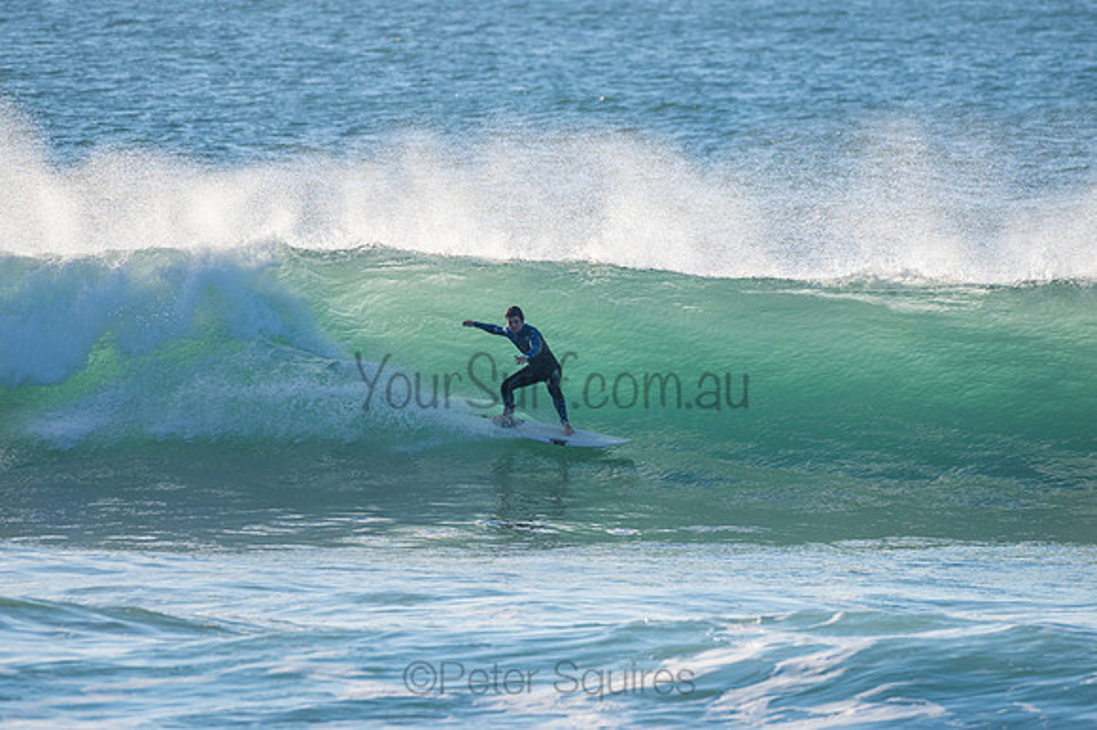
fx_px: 18661
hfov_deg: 3.4
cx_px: 548
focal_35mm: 613
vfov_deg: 2.2
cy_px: 365
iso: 64
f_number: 7.1
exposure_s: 1/320
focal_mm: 500
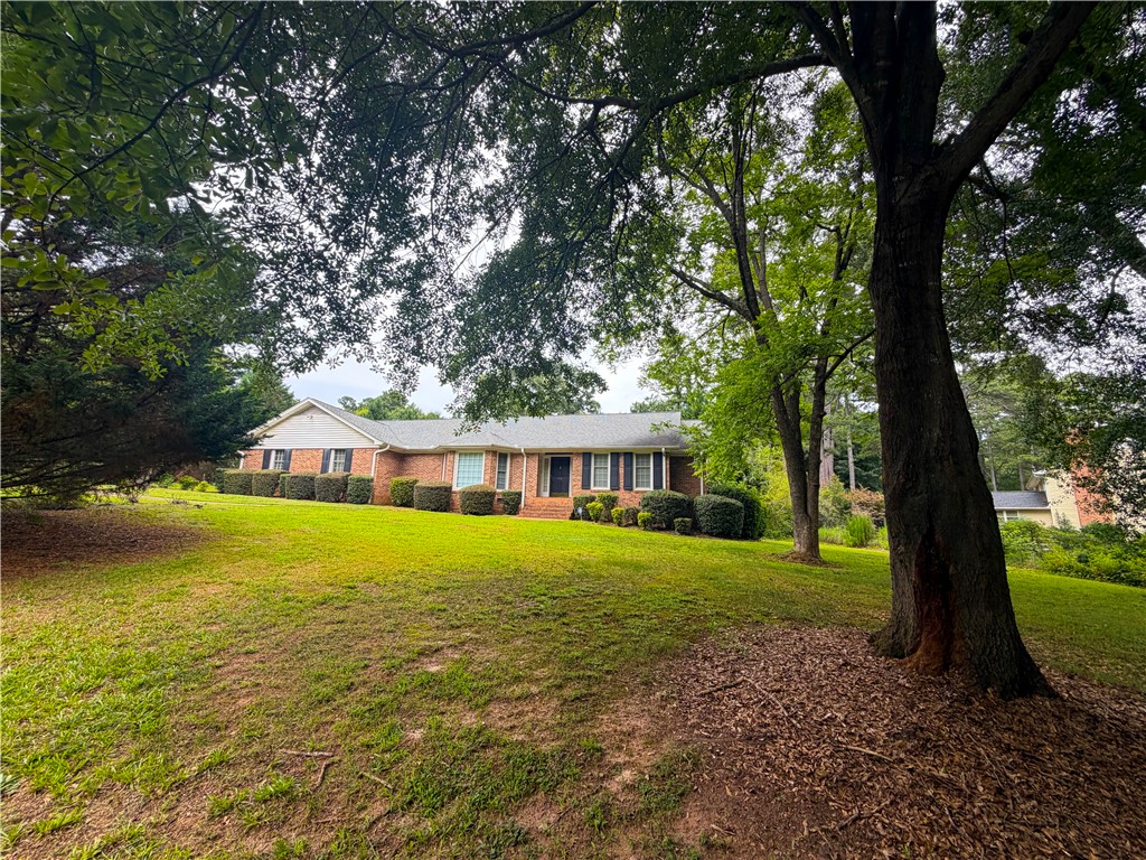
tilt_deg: +11.4
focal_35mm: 14
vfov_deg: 85.7
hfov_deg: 102.1
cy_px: 430
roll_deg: -2.0
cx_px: 573
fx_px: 463
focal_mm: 2.22
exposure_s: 1/353
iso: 50
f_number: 2.2
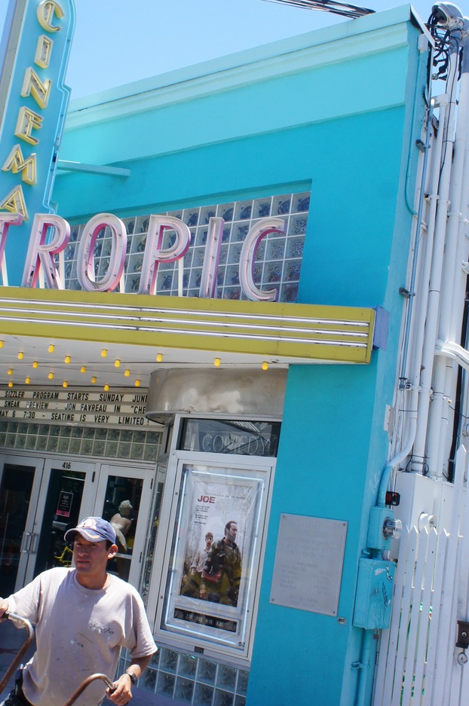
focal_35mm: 41
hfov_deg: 32.5
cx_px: 218
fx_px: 804
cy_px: 374
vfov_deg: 47.4
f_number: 13
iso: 320
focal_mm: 16
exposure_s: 1/250
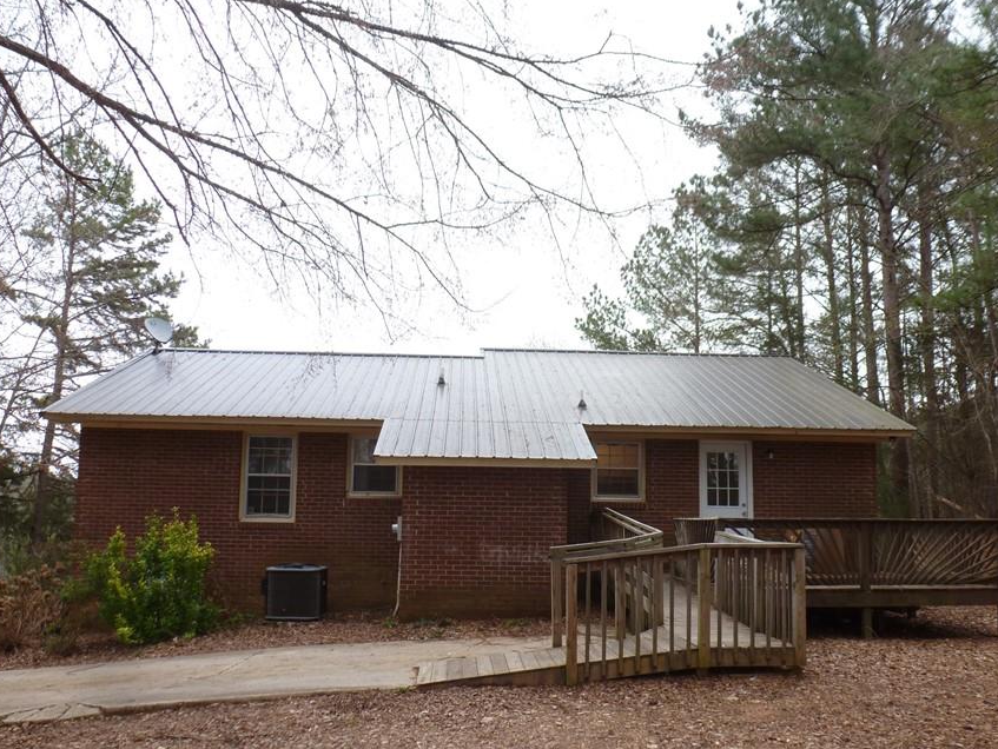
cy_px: 430
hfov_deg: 61.6
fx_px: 836
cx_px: 494
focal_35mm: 29
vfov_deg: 48.1
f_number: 3.3
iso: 100
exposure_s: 1/80
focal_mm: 4.3
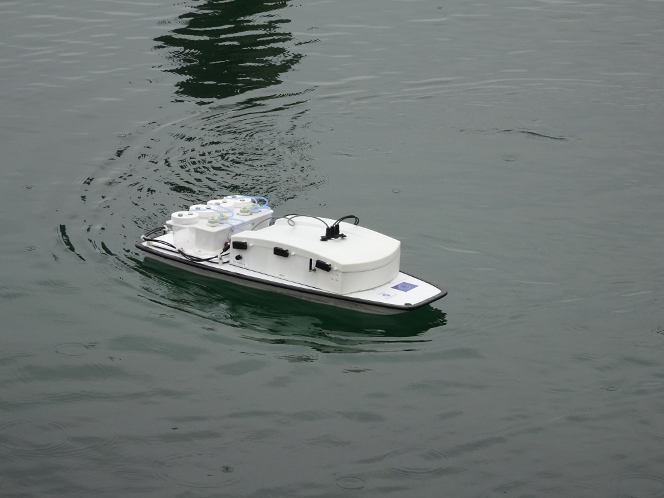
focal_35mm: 131
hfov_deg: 15.1
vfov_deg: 11.3
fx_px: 2513
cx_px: 332
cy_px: 249
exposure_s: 1/160
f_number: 5.6
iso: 125
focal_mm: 22.38
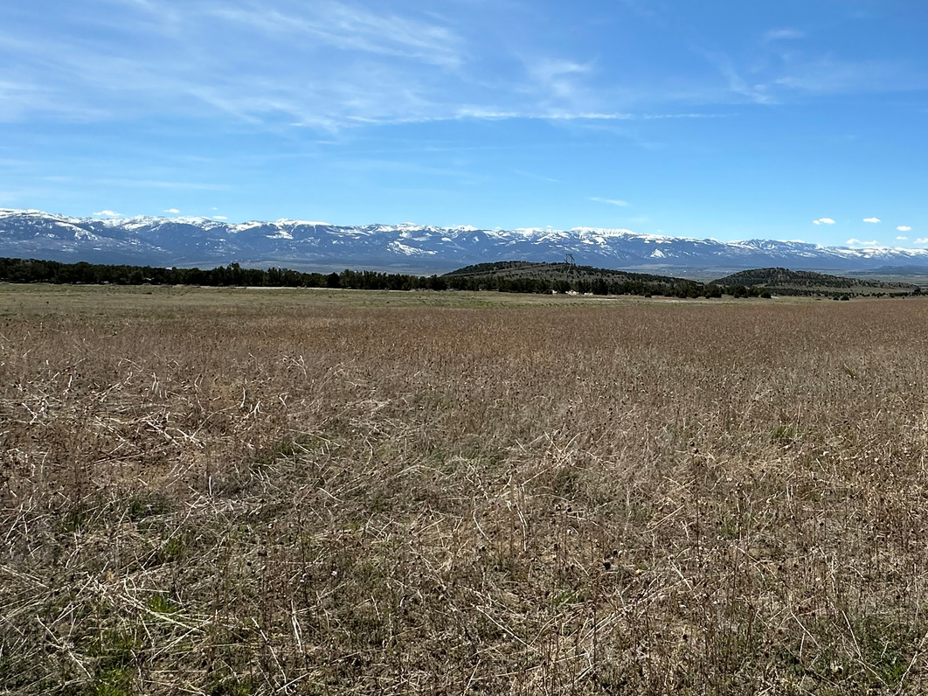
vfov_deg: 50.8
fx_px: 724
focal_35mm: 27
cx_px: 613
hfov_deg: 63.8
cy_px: 263
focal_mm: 2.22
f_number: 2.2
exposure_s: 1/3509
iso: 50
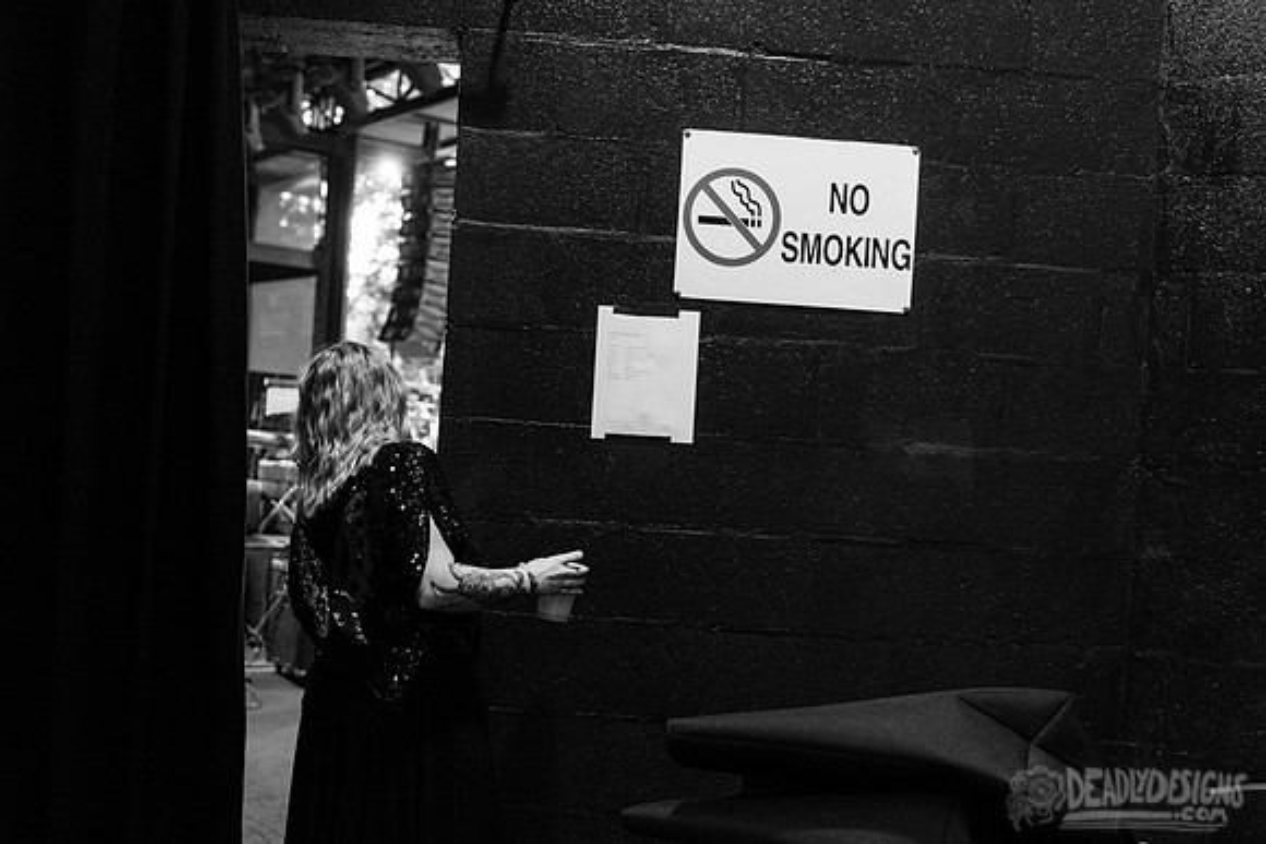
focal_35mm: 40
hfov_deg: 48.3
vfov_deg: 33.4
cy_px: 447
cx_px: 555
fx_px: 1408
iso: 1000
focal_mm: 34
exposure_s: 1/200
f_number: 3.2
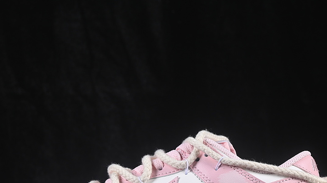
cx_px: 186
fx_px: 1023
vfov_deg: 10.2
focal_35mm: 118
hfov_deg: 18.2
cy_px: 160
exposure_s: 1/80
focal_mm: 50
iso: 160
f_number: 8
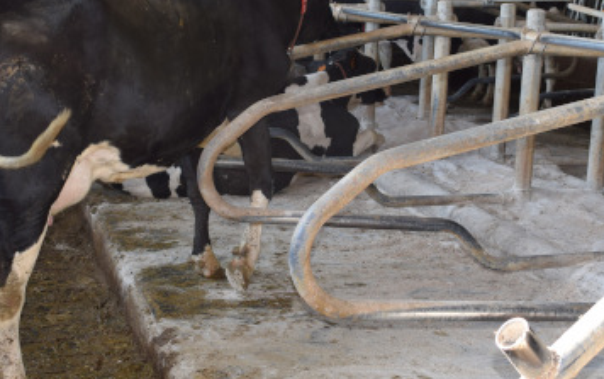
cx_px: 424
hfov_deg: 38.9
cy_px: 223
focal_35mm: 51
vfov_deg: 25.3
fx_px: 840
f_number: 5.6
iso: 250
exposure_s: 1/125
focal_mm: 18
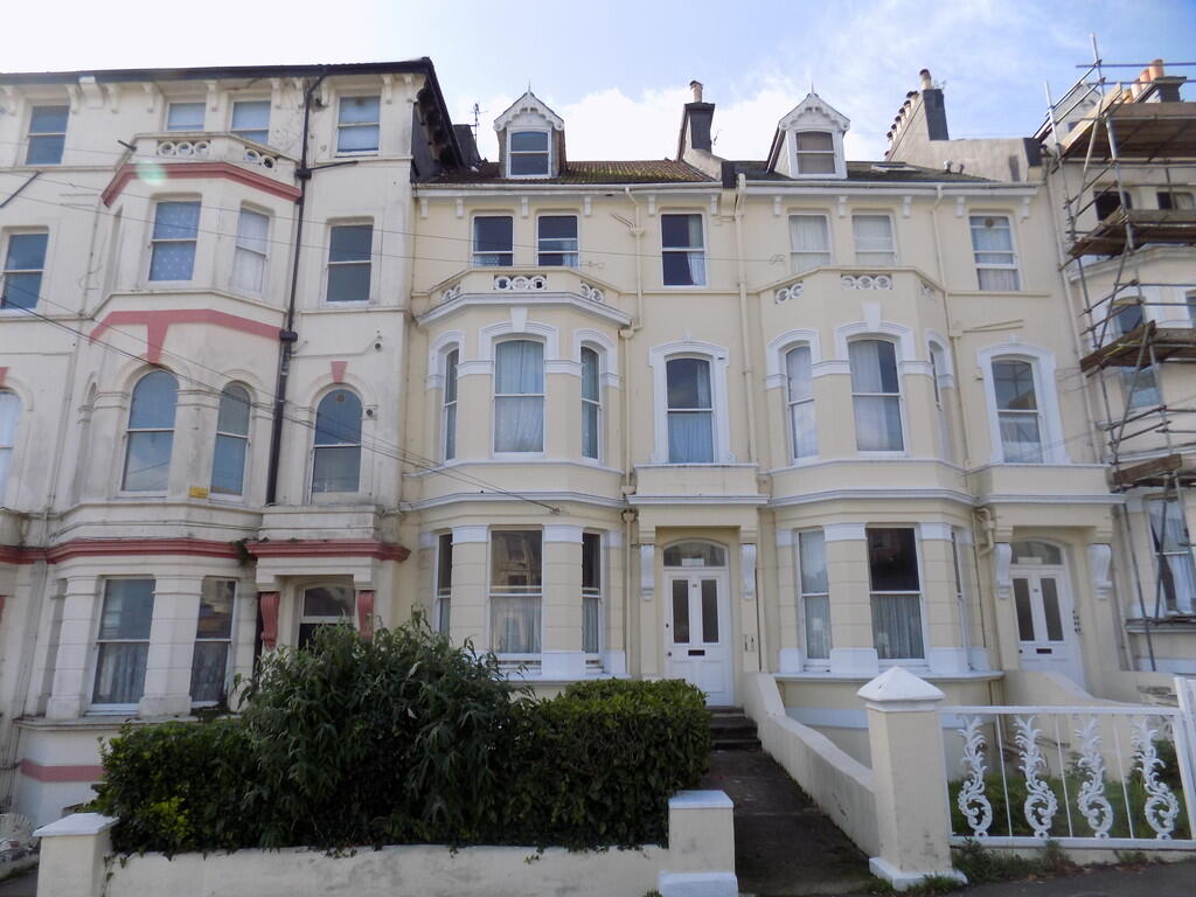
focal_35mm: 23
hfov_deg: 73.9
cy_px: 448
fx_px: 795
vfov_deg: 58.9
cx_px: 598
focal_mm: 4
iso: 80
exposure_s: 1/500
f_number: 3.1
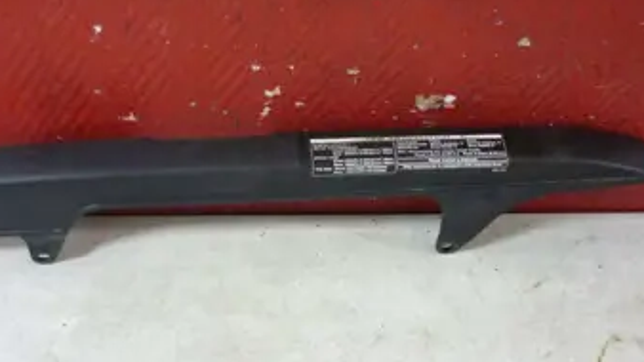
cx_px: 248
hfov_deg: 40.4
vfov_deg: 23.5
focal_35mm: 51
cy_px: 166
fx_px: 871
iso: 400
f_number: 2.8
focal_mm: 5.5
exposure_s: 1/8
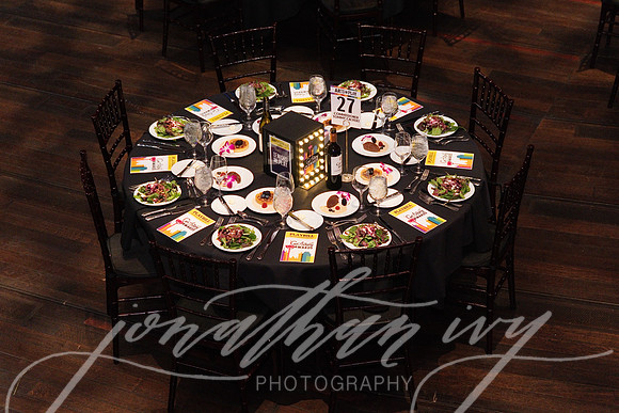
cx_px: 310
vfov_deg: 19.5
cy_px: 206
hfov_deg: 28.8
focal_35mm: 70
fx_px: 1204
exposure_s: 1/200
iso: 2000
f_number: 4
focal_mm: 70
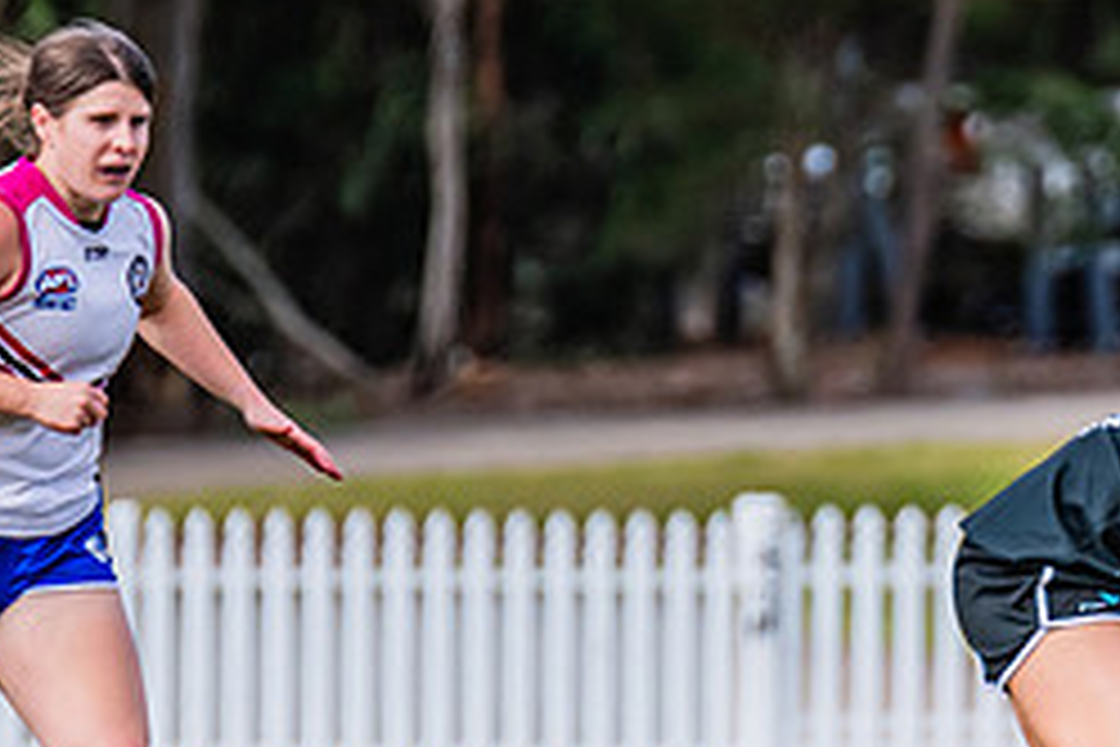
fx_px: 42494
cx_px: 1471
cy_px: 731
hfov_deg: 1.5
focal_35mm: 1366
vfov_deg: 1.0
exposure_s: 1/1600
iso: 800
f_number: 7.1
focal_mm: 420
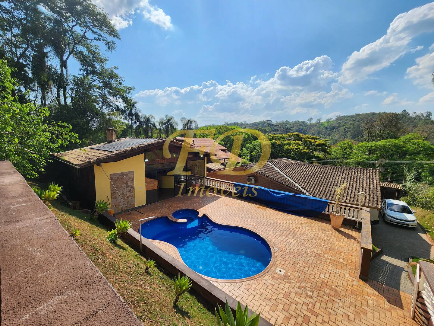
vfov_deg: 89.9
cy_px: 163
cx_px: 217
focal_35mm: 13
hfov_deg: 106.2
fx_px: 163
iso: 50
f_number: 2.2
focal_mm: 2.2
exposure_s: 1/2953
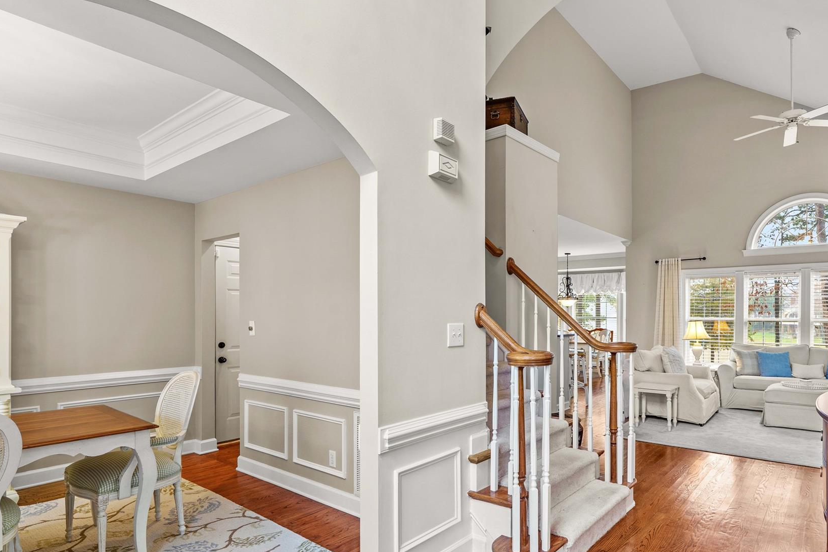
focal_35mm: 20
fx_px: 460
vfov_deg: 61.8
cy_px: 308
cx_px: 499
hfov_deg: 82.9
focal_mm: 16
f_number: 8
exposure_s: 1
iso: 100
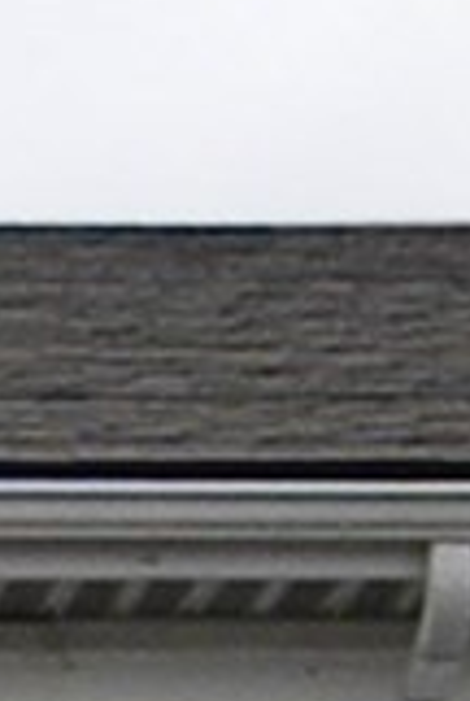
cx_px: -705
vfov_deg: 6.4
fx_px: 6044
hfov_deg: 4.3
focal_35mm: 310
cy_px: 1393
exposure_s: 1/1000
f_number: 3.9
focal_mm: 8.6
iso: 720
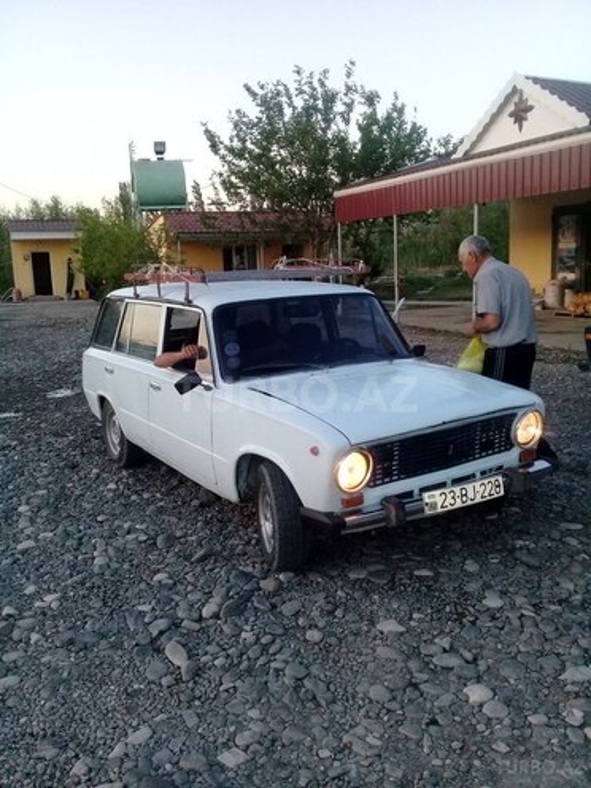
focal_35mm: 31
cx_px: 296
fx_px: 706
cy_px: 394
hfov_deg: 45.4
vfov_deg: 58.4
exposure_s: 1/100
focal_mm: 3.3
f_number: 2.2
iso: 125
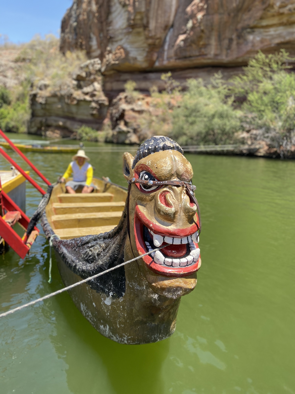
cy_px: 197
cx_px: 148
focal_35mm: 26
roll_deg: -2.3
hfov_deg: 53.1
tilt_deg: -9.9
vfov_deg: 67.3
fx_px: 295
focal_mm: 4.25
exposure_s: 1/966
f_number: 1.8
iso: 32
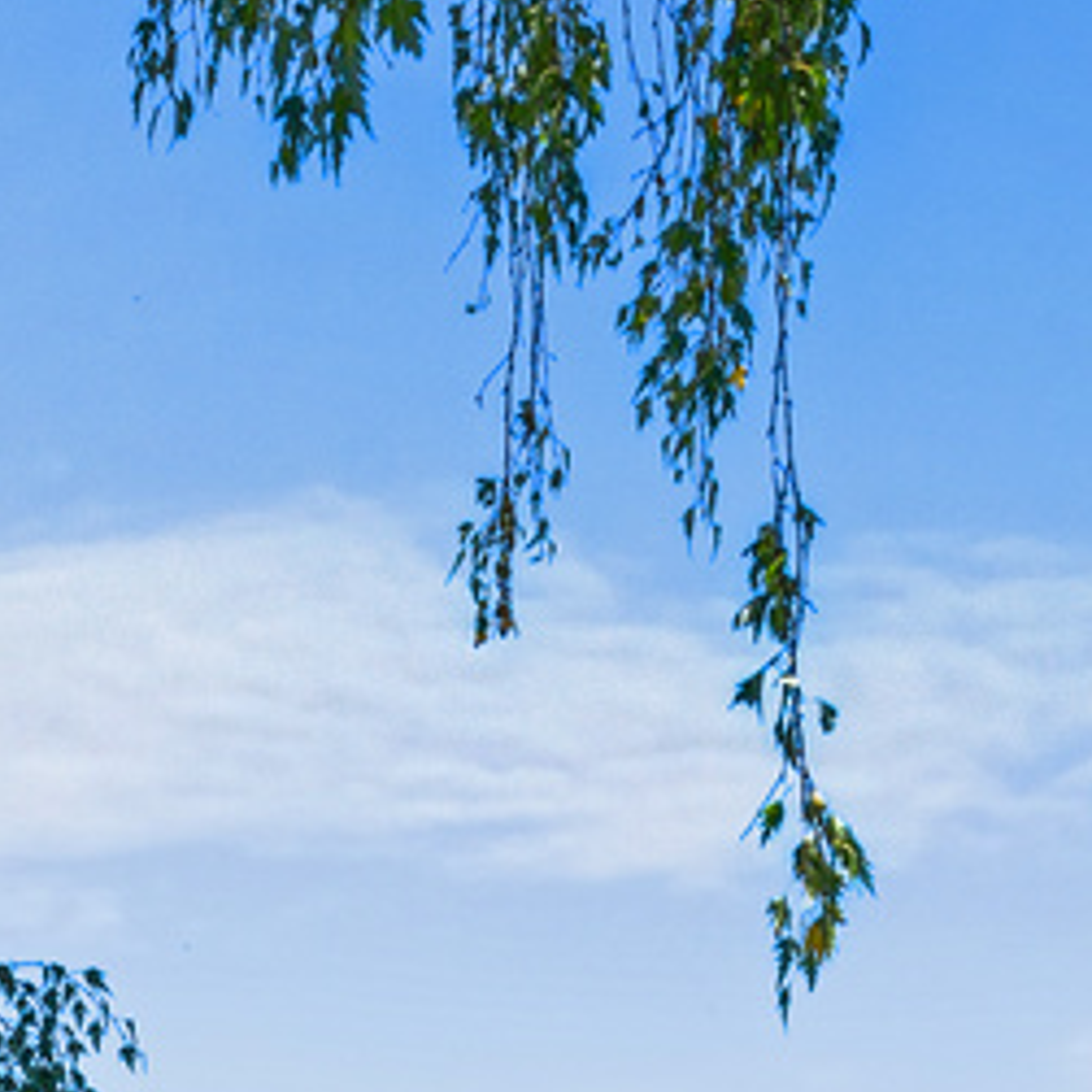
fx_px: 2712
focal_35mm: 76
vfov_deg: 17.0
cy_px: 2167
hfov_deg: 22.7
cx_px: 618
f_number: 8
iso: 125
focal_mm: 14
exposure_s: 1/125
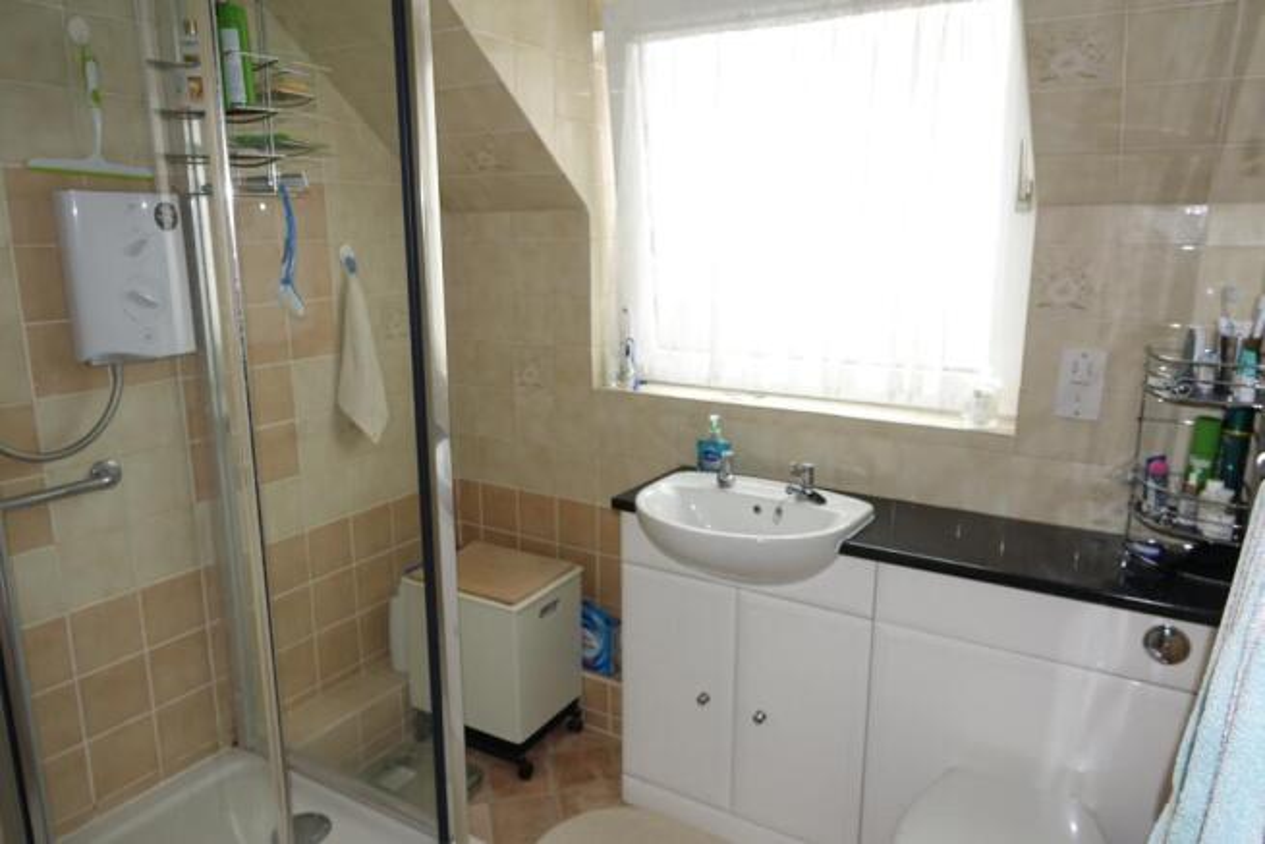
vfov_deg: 53.2
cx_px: 632
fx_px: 843
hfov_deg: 73.7
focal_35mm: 24
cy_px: 422
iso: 100
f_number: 2.4
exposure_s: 1/60
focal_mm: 8.8
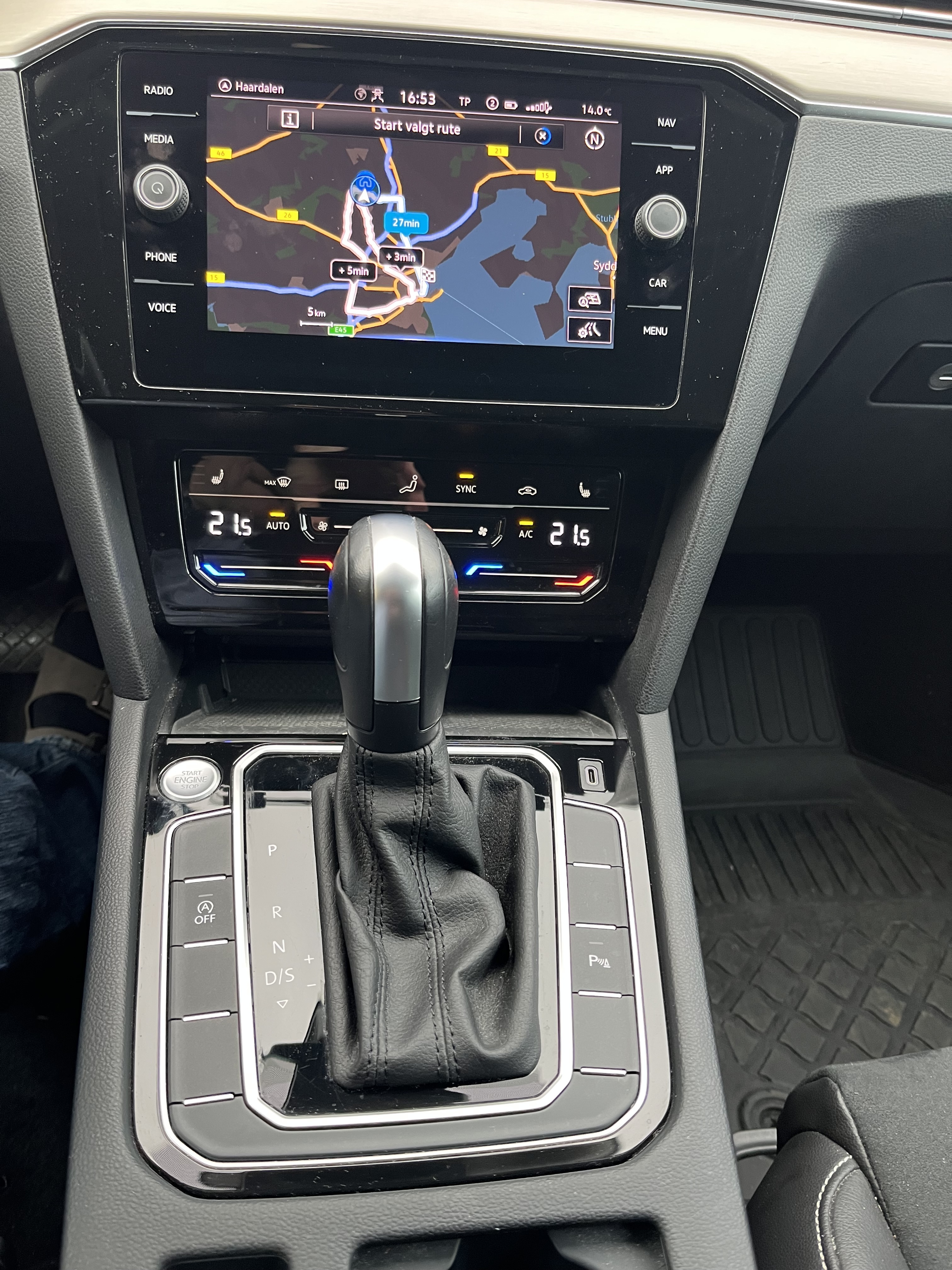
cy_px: 635
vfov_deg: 67.3
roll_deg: -1.4
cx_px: 476
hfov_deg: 53.1
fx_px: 953
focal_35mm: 26
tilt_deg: -31.9
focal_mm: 5.1
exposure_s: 1/51
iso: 200
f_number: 1.6
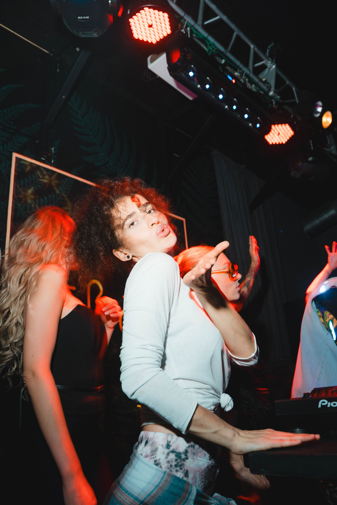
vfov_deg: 65.5
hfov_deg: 46.4
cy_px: 252
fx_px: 393
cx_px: 168
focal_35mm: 28
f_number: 5
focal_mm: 28
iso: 200
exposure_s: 1/13
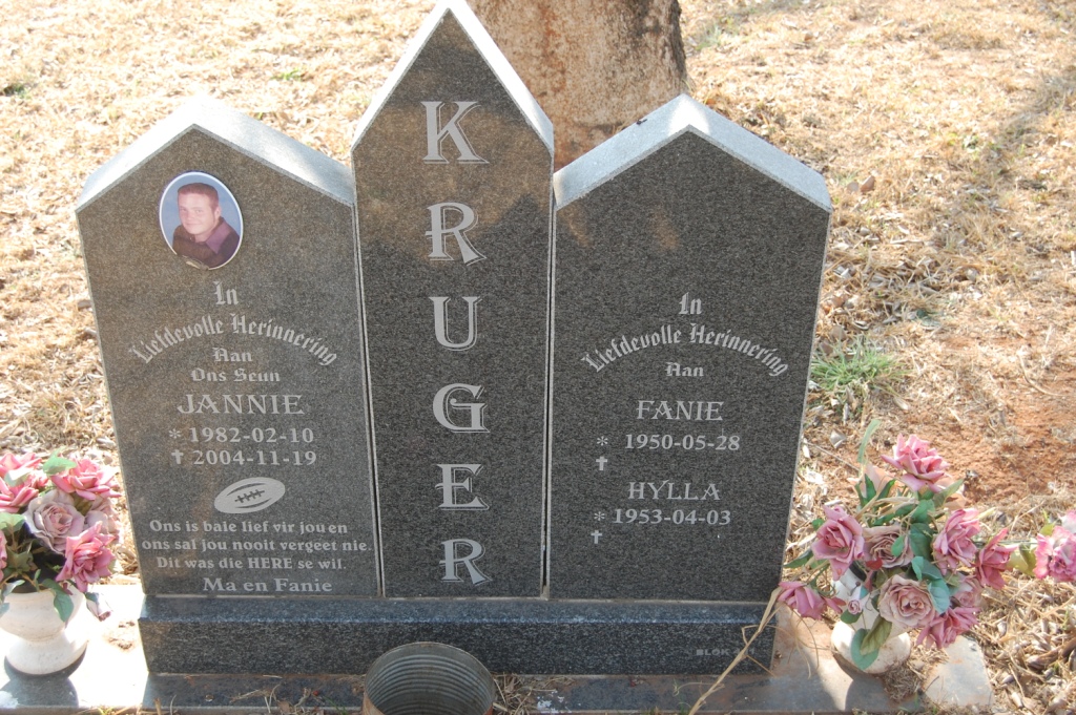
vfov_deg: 26.4
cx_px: 538
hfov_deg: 38.9
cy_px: 358
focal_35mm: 51
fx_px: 1523
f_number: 5.6
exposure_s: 1/125
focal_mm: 34
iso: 280
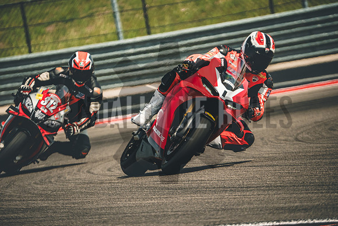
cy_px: 113
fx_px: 5634
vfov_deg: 2.3
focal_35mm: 600
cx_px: 169
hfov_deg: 3.4
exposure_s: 1/1250
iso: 500
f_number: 5.6
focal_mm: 400
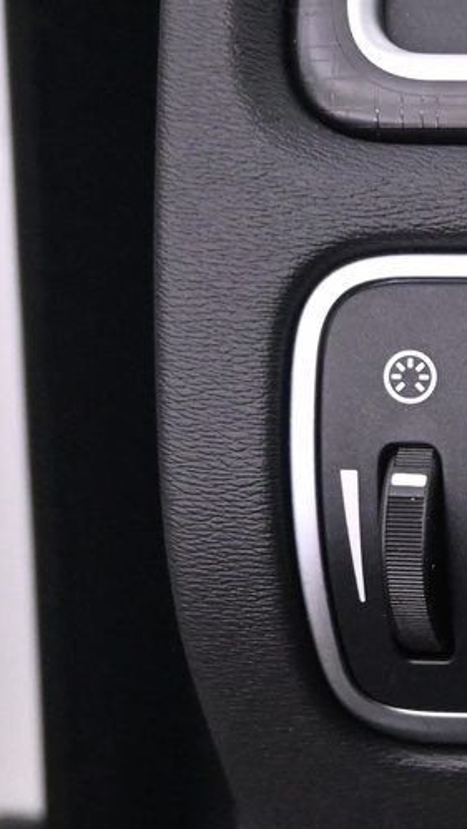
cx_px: 904
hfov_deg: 10.7
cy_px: 578
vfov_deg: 20.3
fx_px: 2300
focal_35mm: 105
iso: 3200
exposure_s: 1/30
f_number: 3.8
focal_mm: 20.5
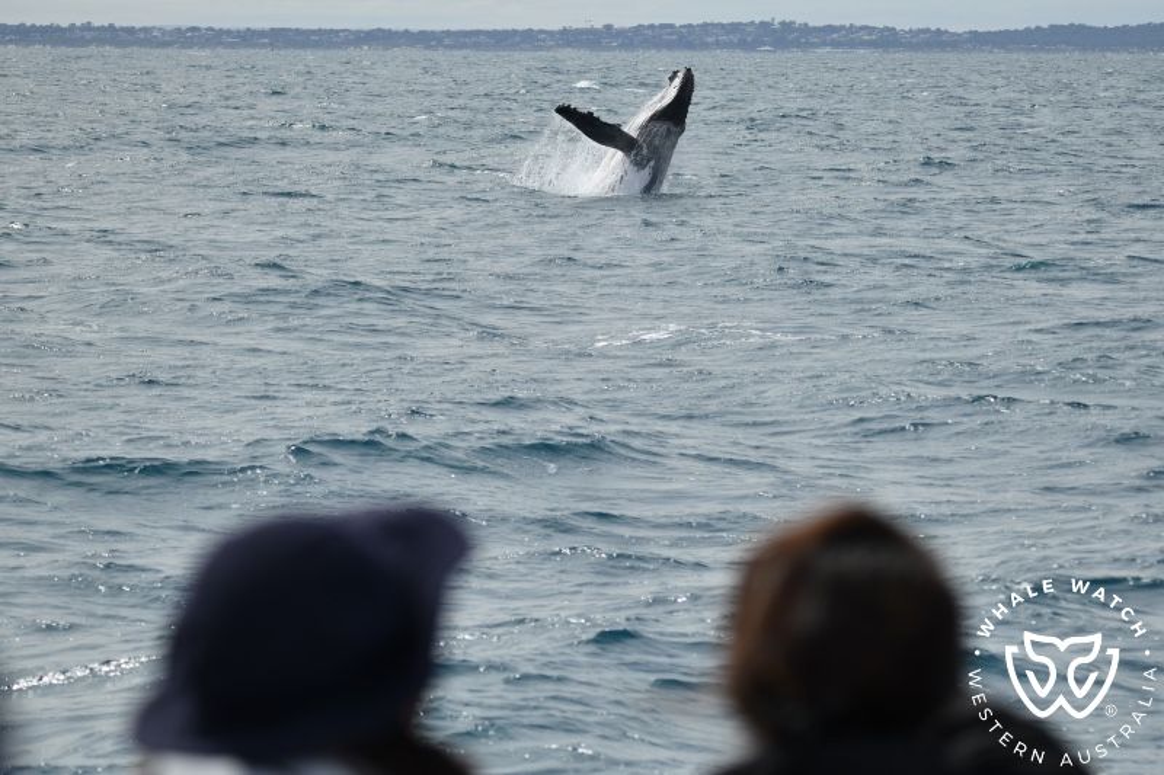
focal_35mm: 155
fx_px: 5010
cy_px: 388
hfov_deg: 13.3
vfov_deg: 8.9
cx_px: 582
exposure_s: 1/8000
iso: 640
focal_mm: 155
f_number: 5.3
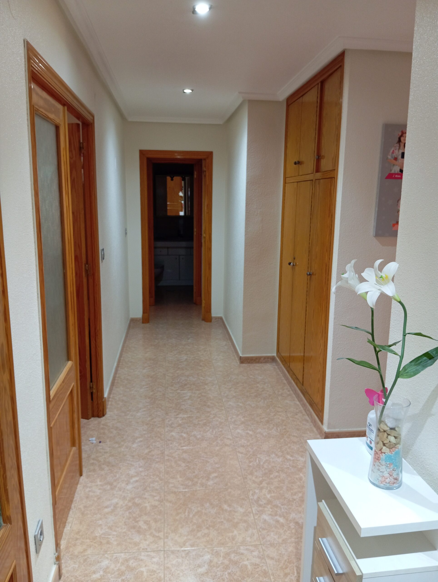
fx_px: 471
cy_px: 291
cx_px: 219
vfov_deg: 63.4
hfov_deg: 49.9
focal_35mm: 28
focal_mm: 4.22
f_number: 1.8
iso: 660
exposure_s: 1/33.3
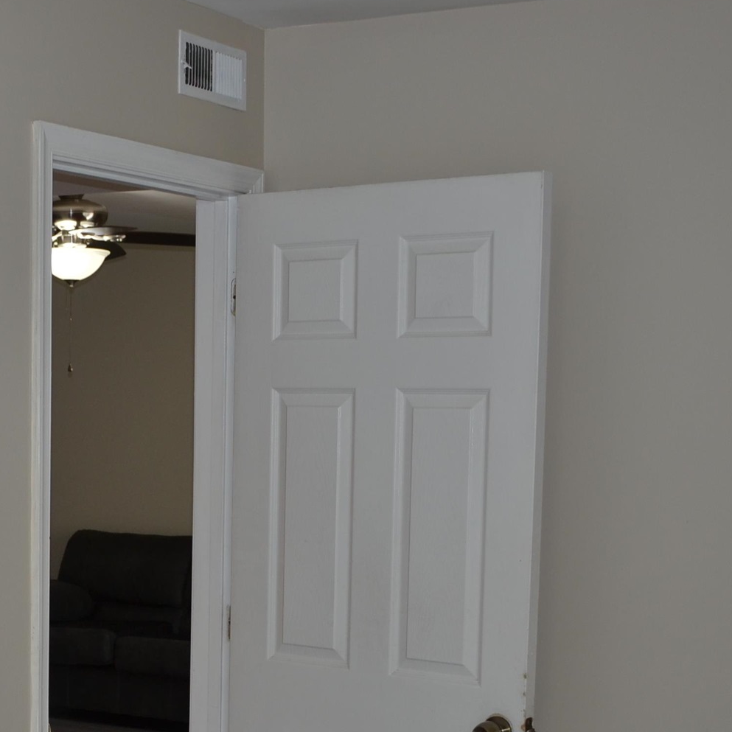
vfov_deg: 23.8
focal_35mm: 71
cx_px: 46
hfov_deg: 23.5
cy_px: 614
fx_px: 1699
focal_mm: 18
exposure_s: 1/60
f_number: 3.5
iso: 100
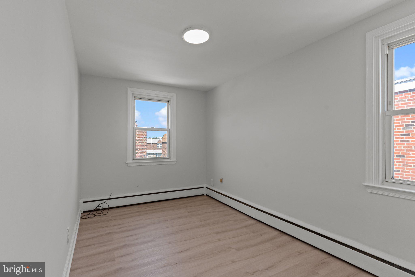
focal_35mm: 17
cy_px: 138
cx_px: 208
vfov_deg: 70.4
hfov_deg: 93.3
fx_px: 196
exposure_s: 1/60
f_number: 8
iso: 1000
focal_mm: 17
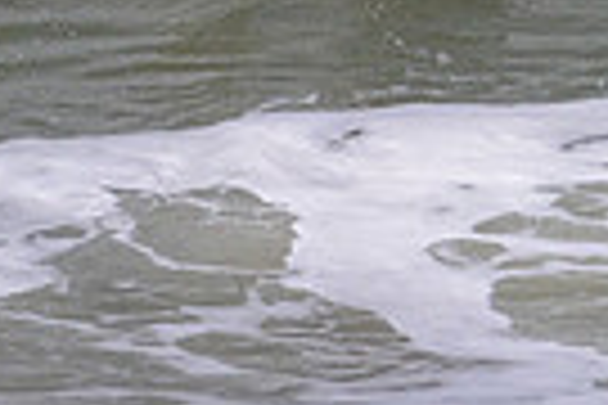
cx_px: 450
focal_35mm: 3431
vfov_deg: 0.4
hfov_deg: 0.6
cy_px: -191
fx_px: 57941
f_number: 11
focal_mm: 800
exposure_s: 1/2000
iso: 1250
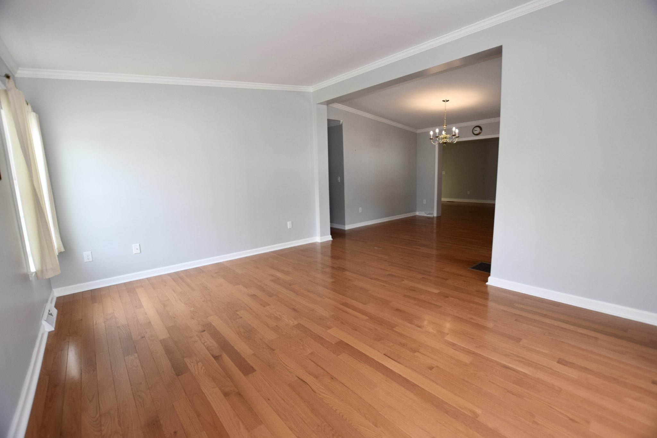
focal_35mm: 15
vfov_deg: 77.3
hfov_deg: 100.4
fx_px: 274
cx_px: 328
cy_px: 219
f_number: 4.5
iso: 400
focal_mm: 10
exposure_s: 1/80
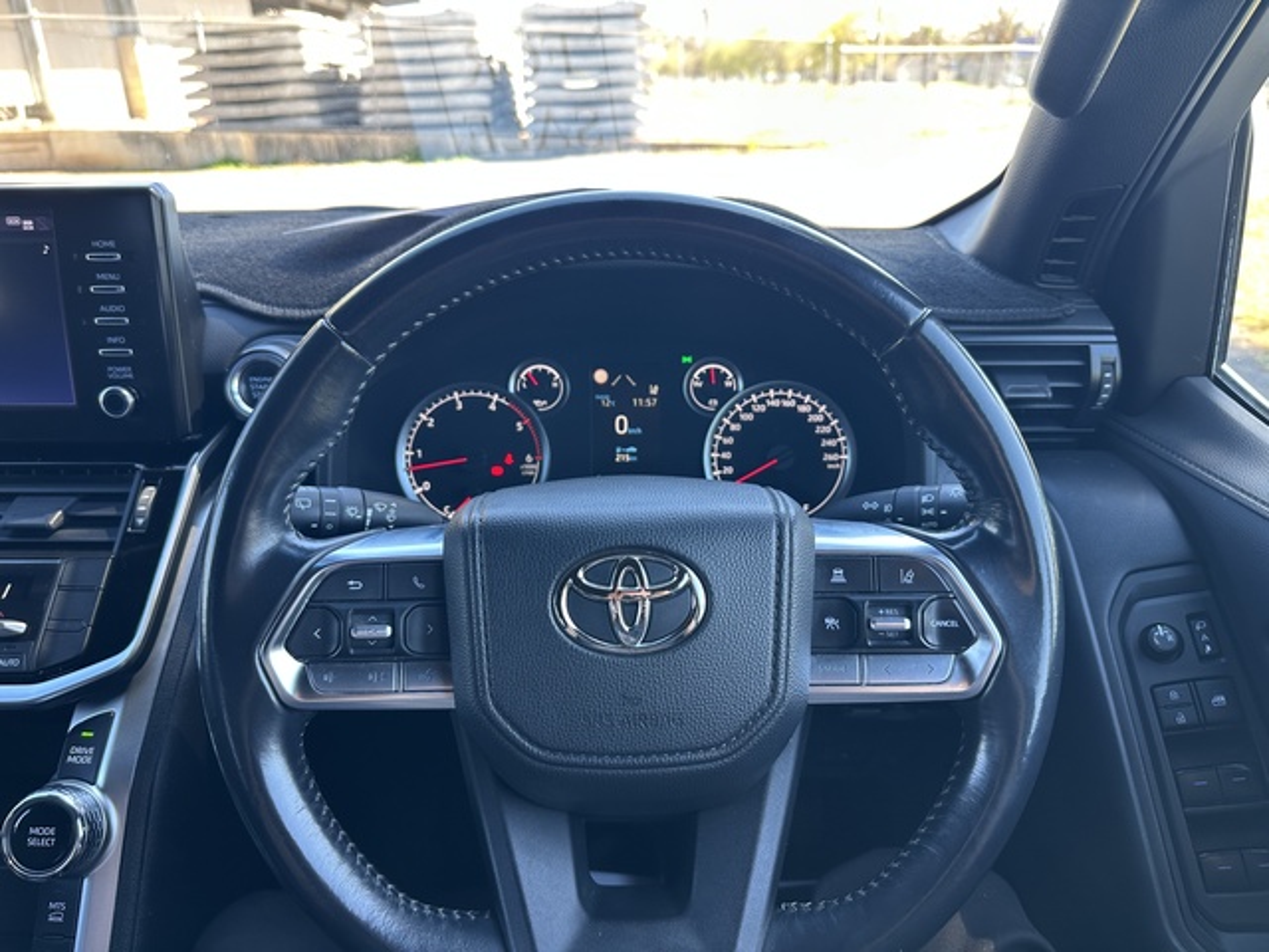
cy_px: 476
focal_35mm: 24
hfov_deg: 71.6
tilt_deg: -23.4
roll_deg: +2.9
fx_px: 880
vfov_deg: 56.8
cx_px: 634
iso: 125
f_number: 1.78
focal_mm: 6.86
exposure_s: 1/121
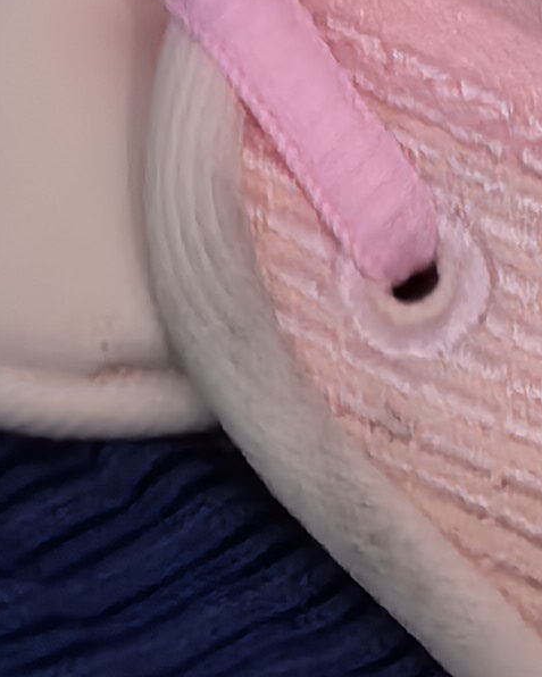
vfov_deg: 9.8
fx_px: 3628
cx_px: 1196
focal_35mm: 181
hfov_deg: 8.0
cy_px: -759
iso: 1000
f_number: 2
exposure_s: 1/25
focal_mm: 5.75
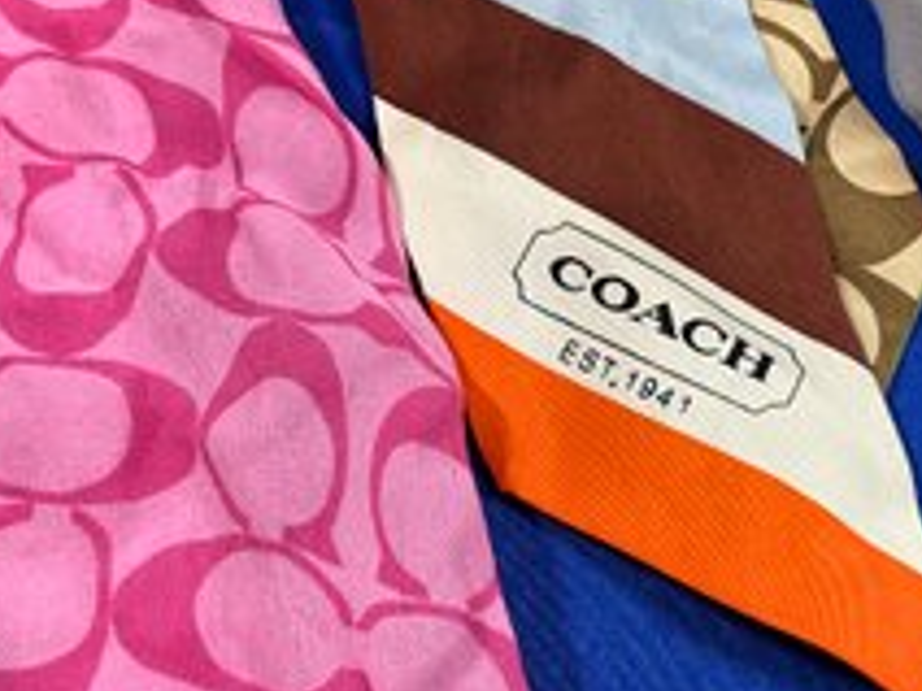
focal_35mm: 47
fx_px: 1252
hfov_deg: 39.4
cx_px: 689
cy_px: 354
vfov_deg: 30.9
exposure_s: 1/60
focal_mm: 3
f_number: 1.8
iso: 40
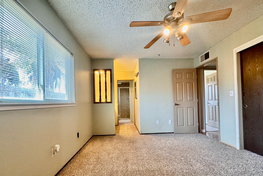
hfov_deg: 100.4
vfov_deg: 76.8
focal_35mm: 15
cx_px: 129
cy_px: 102
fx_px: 110
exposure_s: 1/60
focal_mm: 2.22
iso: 320
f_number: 2.2
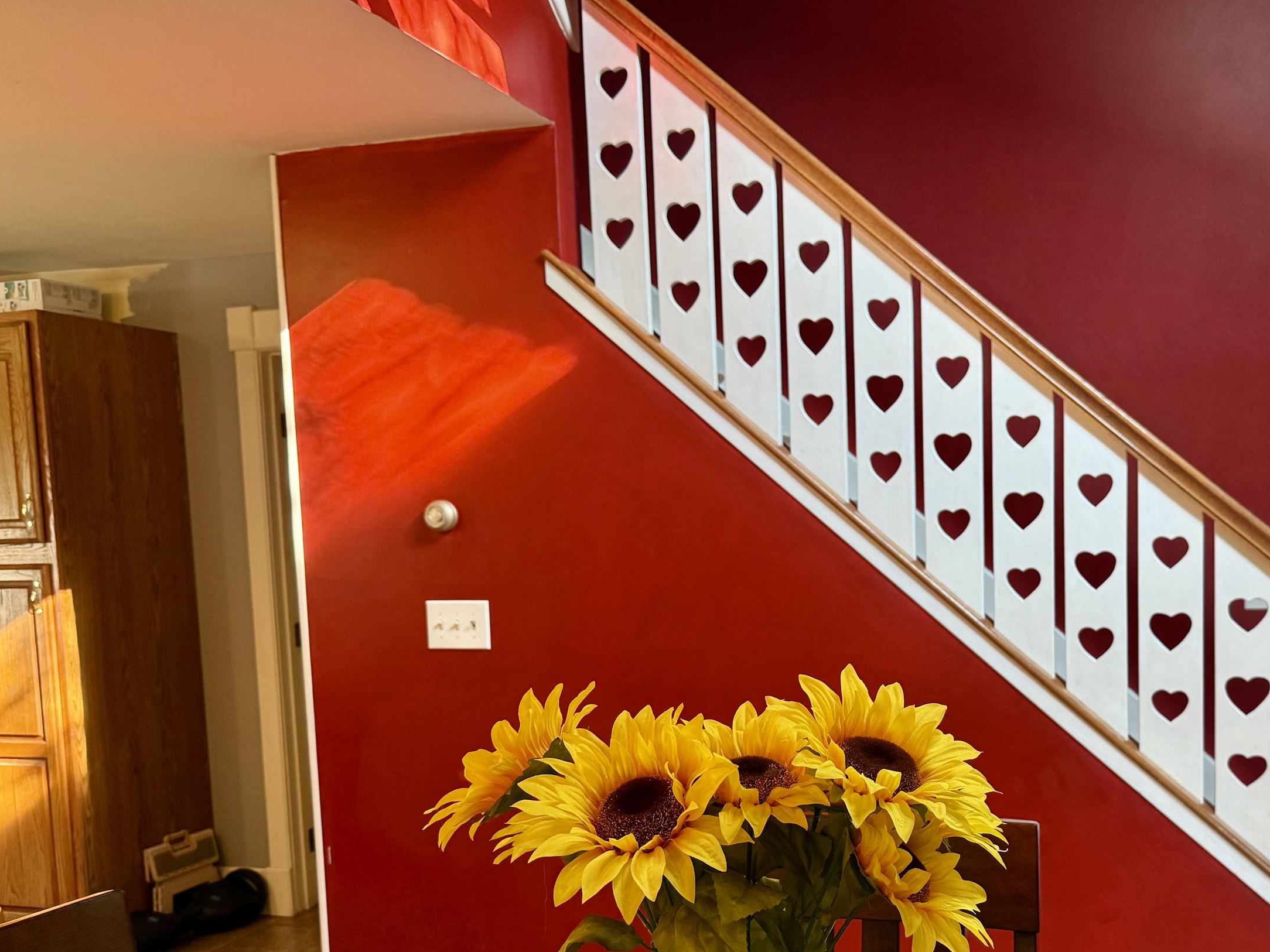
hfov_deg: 53.0
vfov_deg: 41.3
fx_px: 1247
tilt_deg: -3.7
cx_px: 837
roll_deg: +1.0
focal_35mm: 34
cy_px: 622
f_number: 1.78
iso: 160
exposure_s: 1/60
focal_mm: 6.76
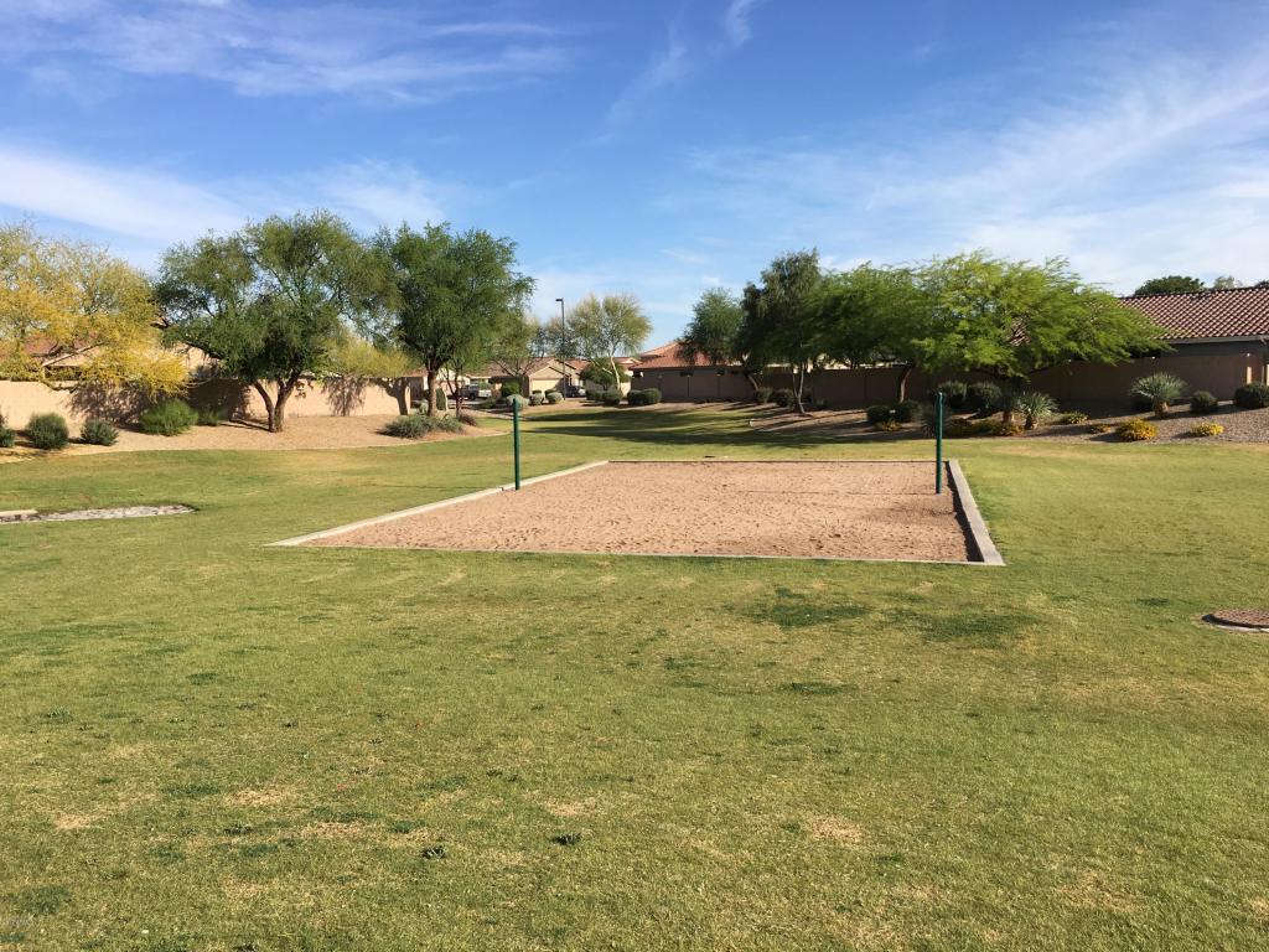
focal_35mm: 29
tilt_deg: -3.3
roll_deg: +1.1
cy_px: 476
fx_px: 1063
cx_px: 634
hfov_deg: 61.7
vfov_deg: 48.2
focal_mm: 4.15
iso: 25
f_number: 2.2
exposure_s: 1/1709
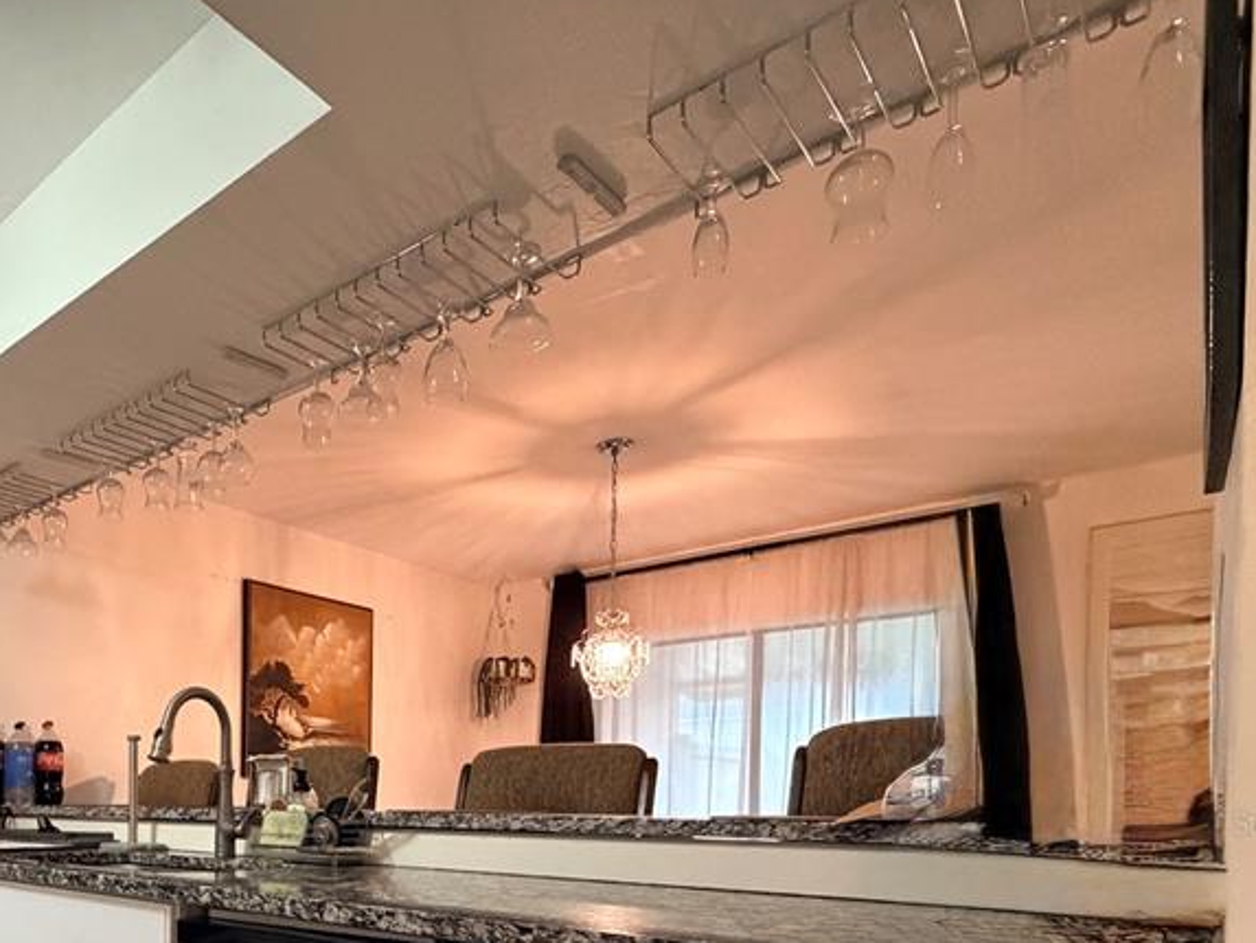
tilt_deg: -1.7
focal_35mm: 25
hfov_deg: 63.2
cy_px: 822
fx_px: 907
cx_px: 243
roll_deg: +0.1
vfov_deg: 49.7
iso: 1000
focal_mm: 2.22
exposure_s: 1/60
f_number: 2.2
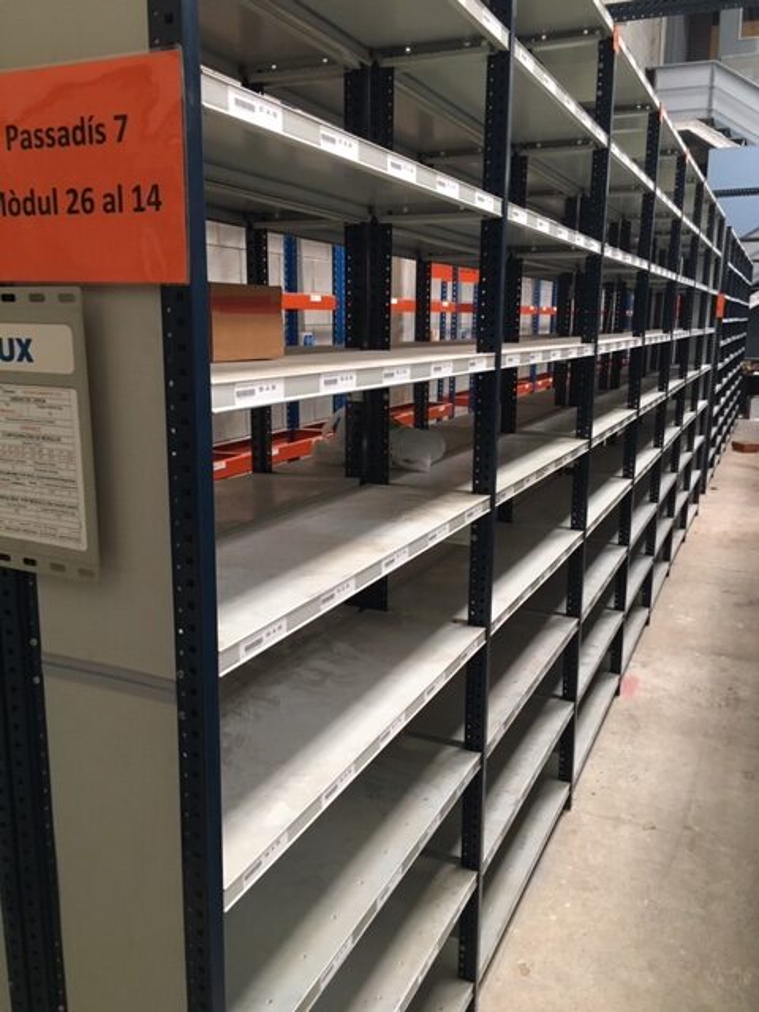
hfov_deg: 48.2
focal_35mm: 29
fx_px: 848
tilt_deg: -10.0
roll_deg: -0.9
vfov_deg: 61.7
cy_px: 506
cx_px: 380
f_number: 2.2
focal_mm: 4.15
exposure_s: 1/33
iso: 160
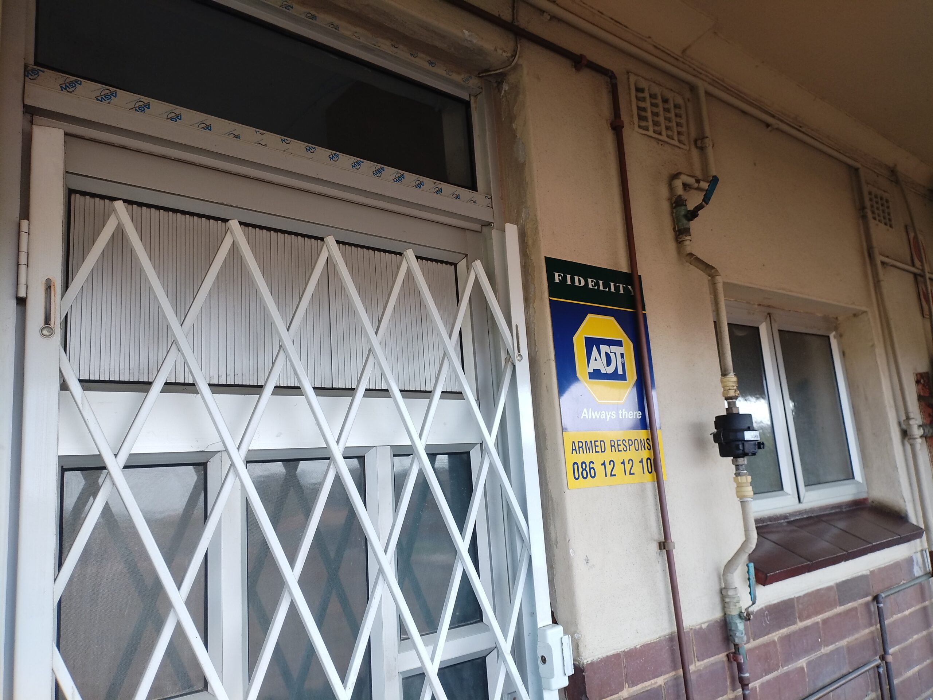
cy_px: 350
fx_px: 701
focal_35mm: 26
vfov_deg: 53.1
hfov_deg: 67.3
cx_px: 466
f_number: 1.8
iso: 100
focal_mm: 4.25
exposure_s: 1/102
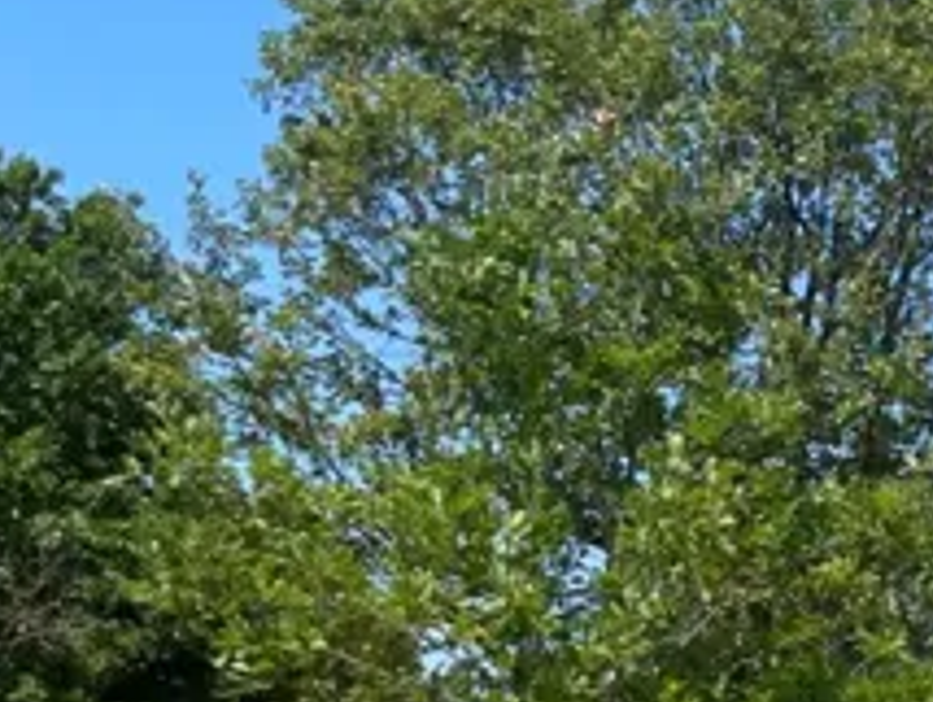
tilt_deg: +4.9
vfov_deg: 14.8
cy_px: 824
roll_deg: +0.3
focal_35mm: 97
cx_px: 1565
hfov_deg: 17.3
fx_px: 2617
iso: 32
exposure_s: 1/2959
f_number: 1.6
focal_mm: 4.2
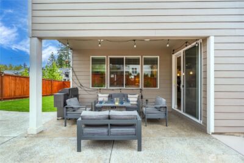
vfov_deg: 81.3
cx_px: 122
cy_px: 82
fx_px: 95
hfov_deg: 104.2
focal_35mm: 14
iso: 100
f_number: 7.1
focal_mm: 14
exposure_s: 1/40
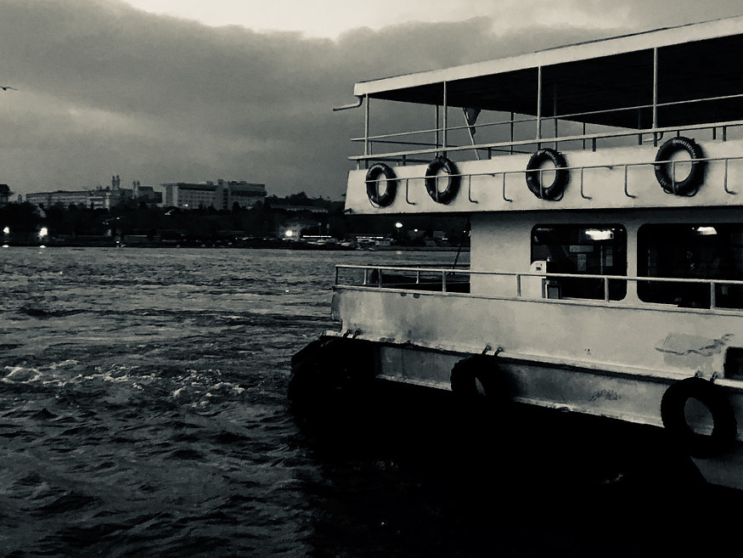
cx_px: 346
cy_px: 185
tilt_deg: +1.4
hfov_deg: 36.1
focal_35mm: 53
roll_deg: +0.3
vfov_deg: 27.4
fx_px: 1138
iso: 80
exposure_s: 1/33
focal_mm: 4.15
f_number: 2.2
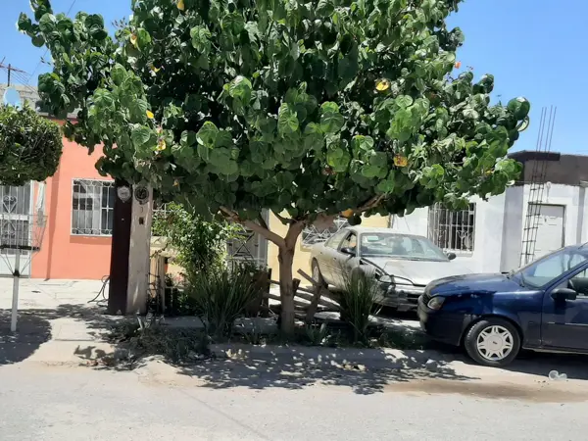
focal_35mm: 26
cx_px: 294
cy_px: 220
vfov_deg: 53.1
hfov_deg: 67.3
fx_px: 442
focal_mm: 3.93
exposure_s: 1/2857
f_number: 1.7
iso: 40
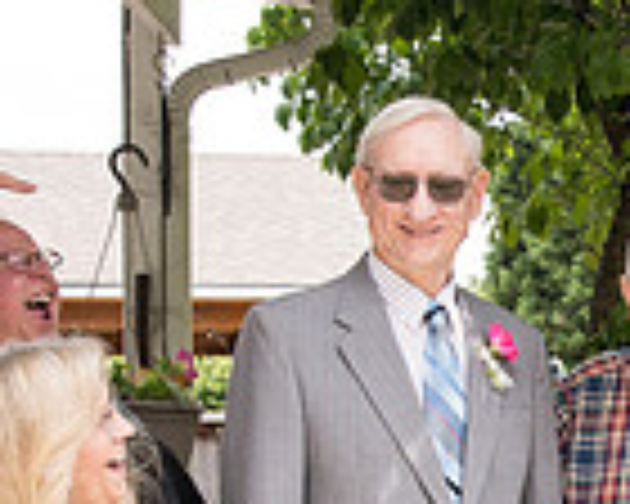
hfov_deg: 17.1
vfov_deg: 13.9
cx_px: 691
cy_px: 500
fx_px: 2032
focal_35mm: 109
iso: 400
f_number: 5
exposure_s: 1/500
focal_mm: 24
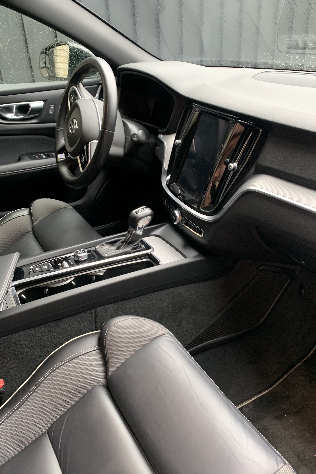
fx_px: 382
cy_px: 246
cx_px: 149
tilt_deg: -26.9
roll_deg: +4.9
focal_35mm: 29
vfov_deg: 63.6
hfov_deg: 44.9
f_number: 1.8
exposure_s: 1/60
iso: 250
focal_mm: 4.25
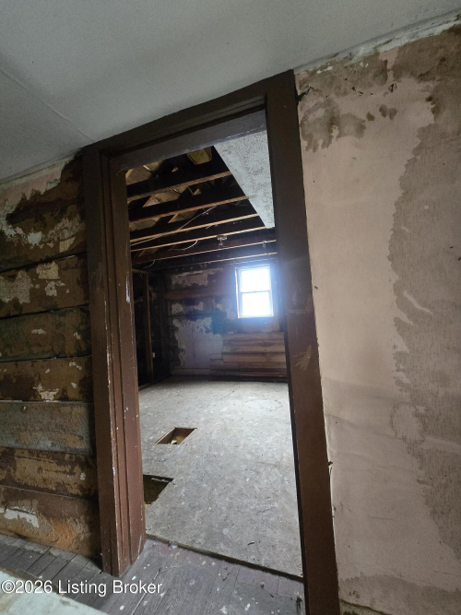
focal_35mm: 13
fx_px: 231
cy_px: 308
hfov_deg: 89.9
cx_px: 230
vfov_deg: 106.2
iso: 1000
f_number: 2.2
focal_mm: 2.2
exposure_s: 1/60
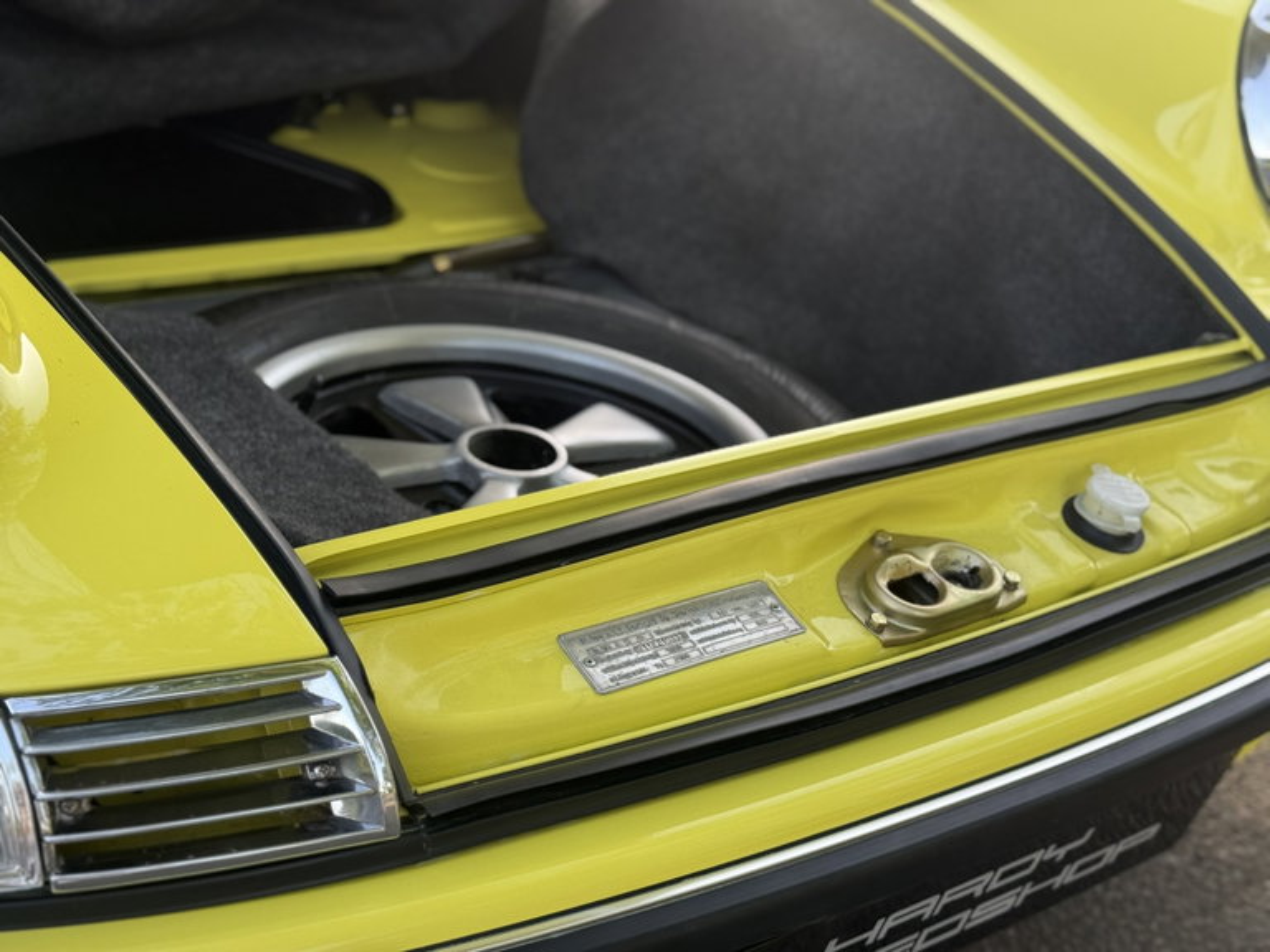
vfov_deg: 30.3
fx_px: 1761
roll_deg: -0.6
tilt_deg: -22.1
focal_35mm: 48
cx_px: 635
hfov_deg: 39.7
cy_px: 476
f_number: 1.78
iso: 80
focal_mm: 6.76
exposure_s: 1/574
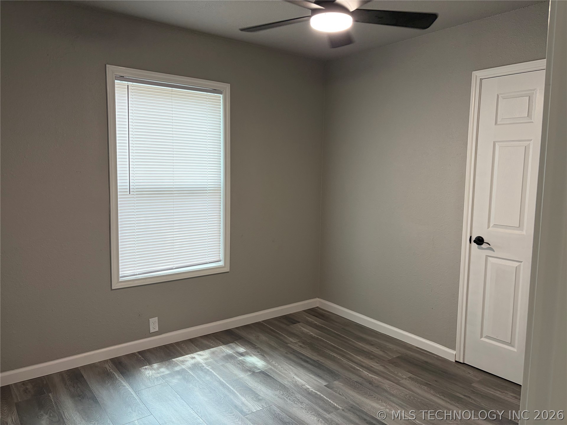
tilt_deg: -5.5
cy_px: 212
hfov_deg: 67.3
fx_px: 426
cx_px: 284
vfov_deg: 53.1
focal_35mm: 26
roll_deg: -1.3
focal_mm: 5.96
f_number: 1.6
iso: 100
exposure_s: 1/122
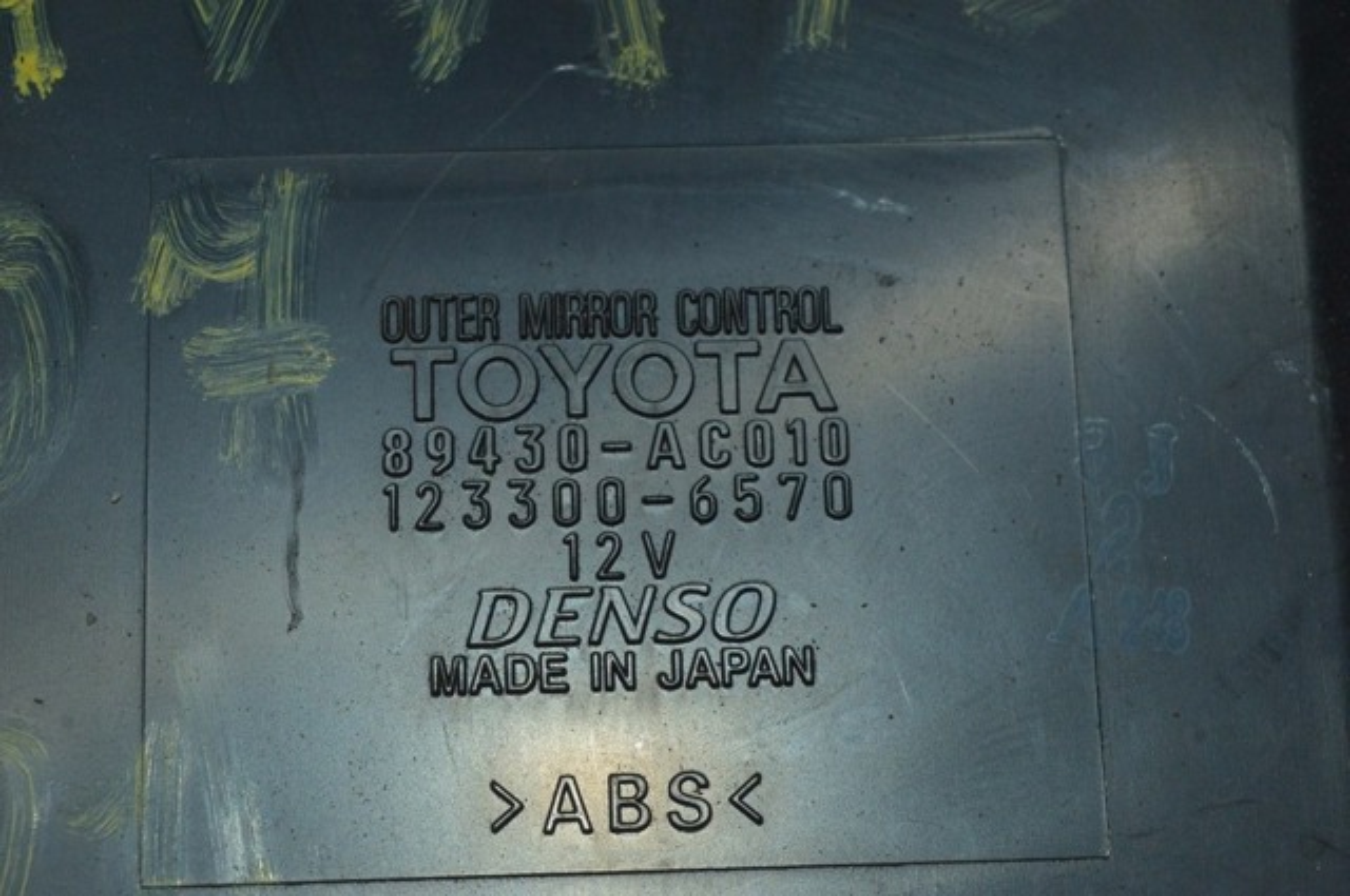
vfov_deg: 17.4
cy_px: 448
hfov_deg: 26.0
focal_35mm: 78
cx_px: 675
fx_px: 2921
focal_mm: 52
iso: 2000
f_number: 16
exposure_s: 1/200
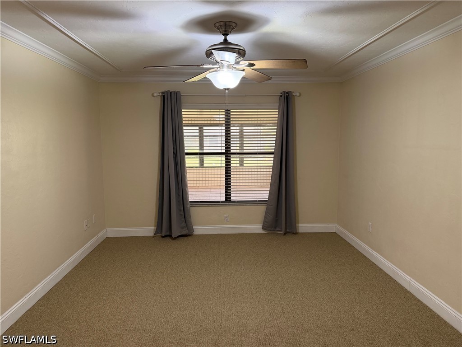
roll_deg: +0.3
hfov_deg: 71.6
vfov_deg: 56.8
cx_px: 231
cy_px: 174
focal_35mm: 24
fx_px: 320
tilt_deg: -5.3
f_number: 1.78
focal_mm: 6.76
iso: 250
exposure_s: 1/60
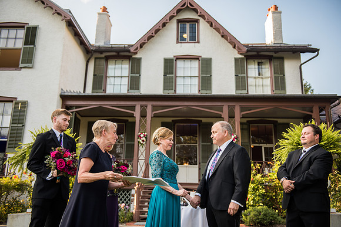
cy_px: 114
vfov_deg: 37.9
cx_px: 170
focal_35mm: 35
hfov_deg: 54.4
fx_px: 332
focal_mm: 35
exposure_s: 1/400
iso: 160
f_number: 2.8
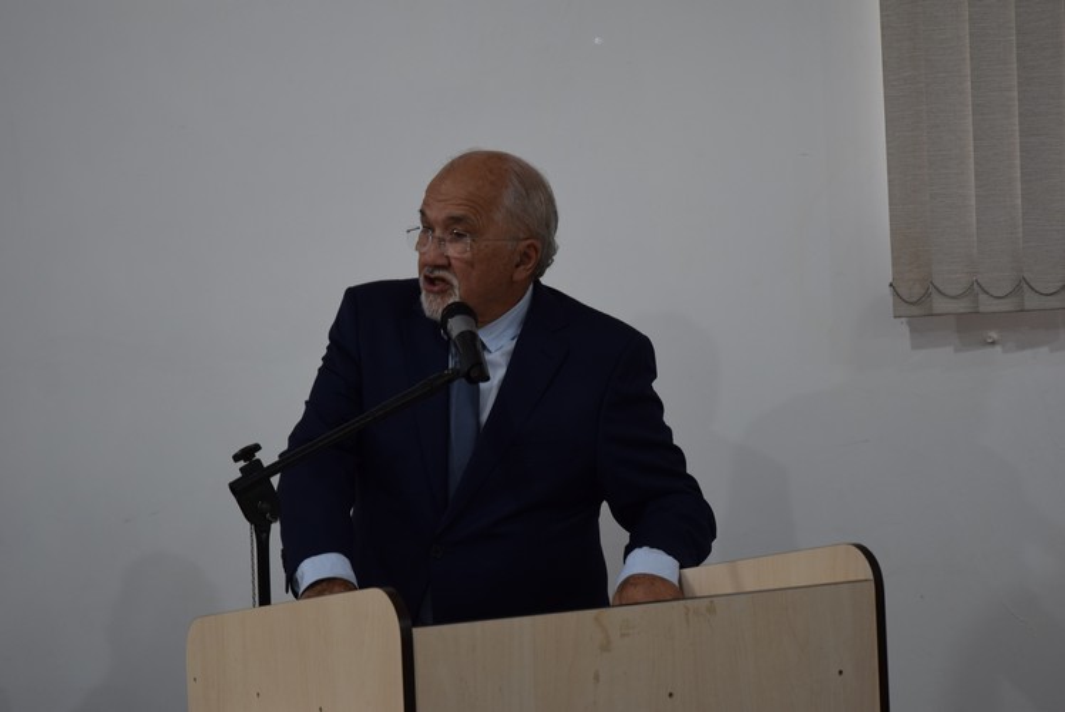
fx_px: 2309
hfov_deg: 26.0
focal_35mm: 78
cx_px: 532
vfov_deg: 17.5
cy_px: 356
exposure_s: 1/60
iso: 450
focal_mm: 52
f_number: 4.5
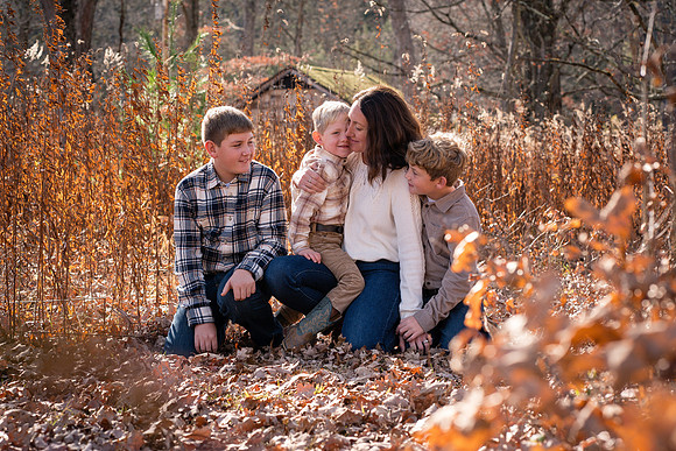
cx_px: 316
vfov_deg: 15.1
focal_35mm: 90
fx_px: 1699
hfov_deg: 22.5
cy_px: 240
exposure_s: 1/250
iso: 250
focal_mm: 85
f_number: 6.3
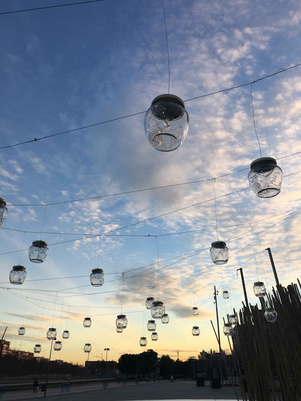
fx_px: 336
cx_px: 150
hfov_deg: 48.2
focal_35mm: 29
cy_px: 200
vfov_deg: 61.7
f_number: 2.2
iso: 25
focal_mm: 4.15
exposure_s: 1/331
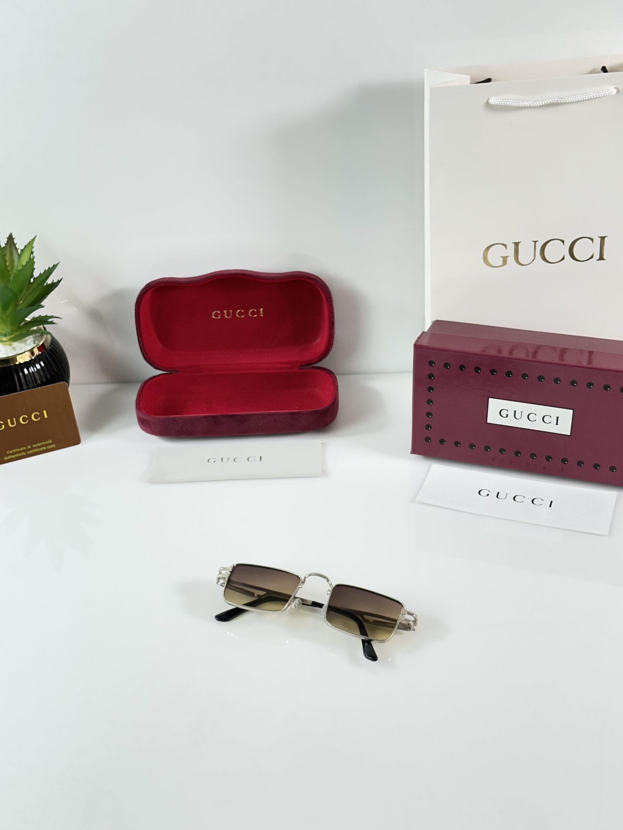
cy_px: 415
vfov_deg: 39.7
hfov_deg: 30.3
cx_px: 312
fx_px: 1152
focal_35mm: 48
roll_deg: +3.1
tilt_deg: -33.0
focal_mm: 6.86
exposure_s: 1/100
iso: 80
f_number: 1.78
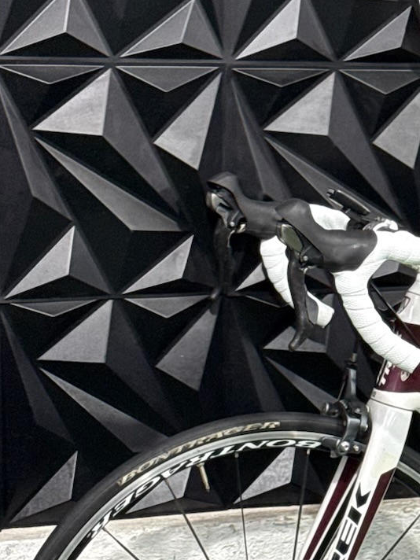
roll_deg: -3.2
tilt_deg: -9.8
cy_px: 376
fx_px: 2232
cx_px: 552
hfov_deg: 10.5
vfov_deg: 14.3
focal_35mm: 138
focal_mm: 6.76
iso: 200
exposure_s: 1/60
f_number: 1.78
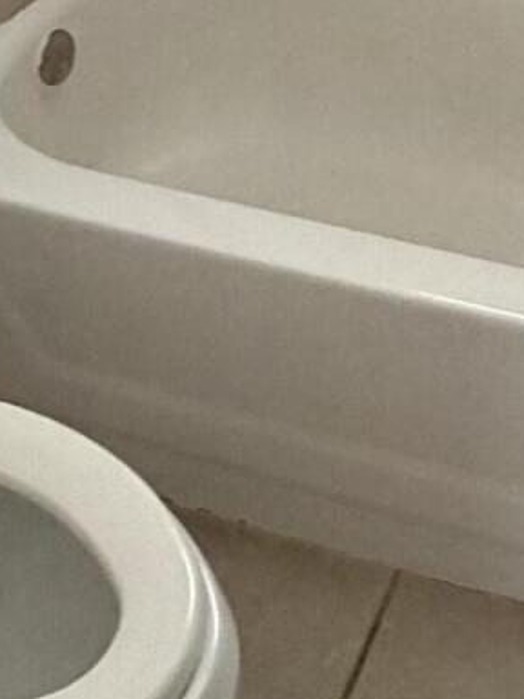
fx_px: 1473
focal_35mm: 73
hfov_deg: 19.8
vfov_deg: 23.4
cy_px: -220
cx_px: 473
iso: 500
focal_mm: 2.22
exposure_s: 1/60
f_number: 2.2
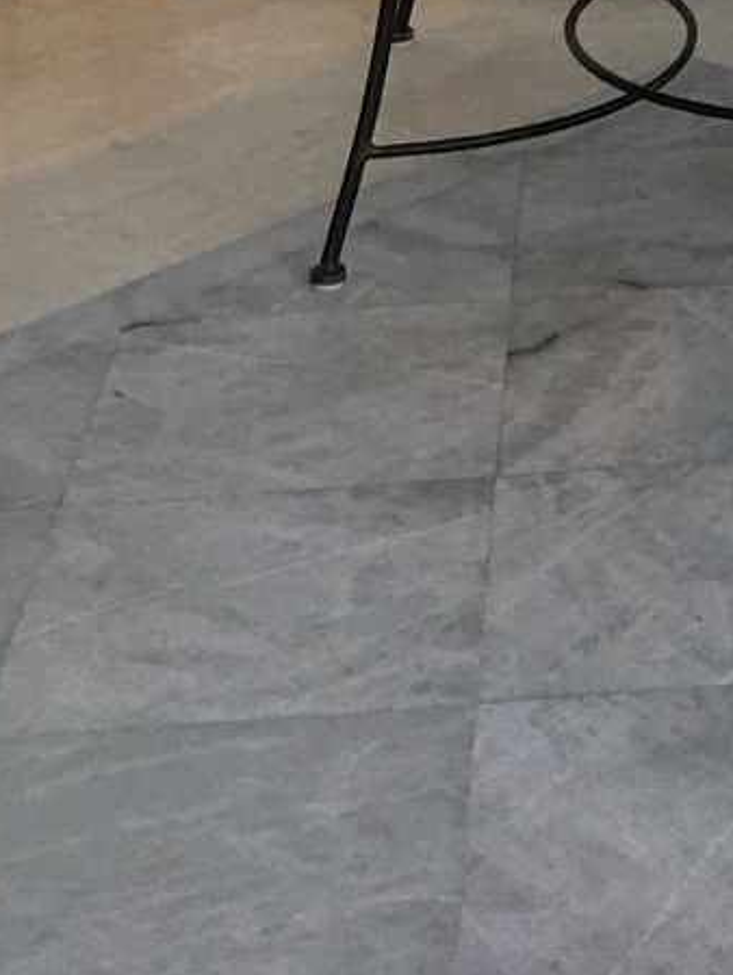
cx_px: 1058
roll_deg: +0.1
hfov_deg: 12.2
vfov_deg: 14.5
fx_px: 3272
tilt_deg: -2.7
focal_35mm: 116
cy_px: -884
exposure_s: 1/15
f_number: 2.2
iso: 40
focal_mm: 4.15
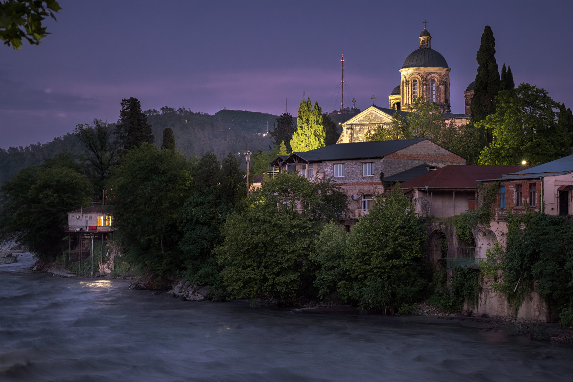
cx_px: 286
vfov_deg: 18.2
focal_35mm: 75
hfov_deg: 27.0
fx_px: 1194
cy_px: 191
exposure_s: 1.6
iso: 500
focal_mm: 50
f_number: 5.6
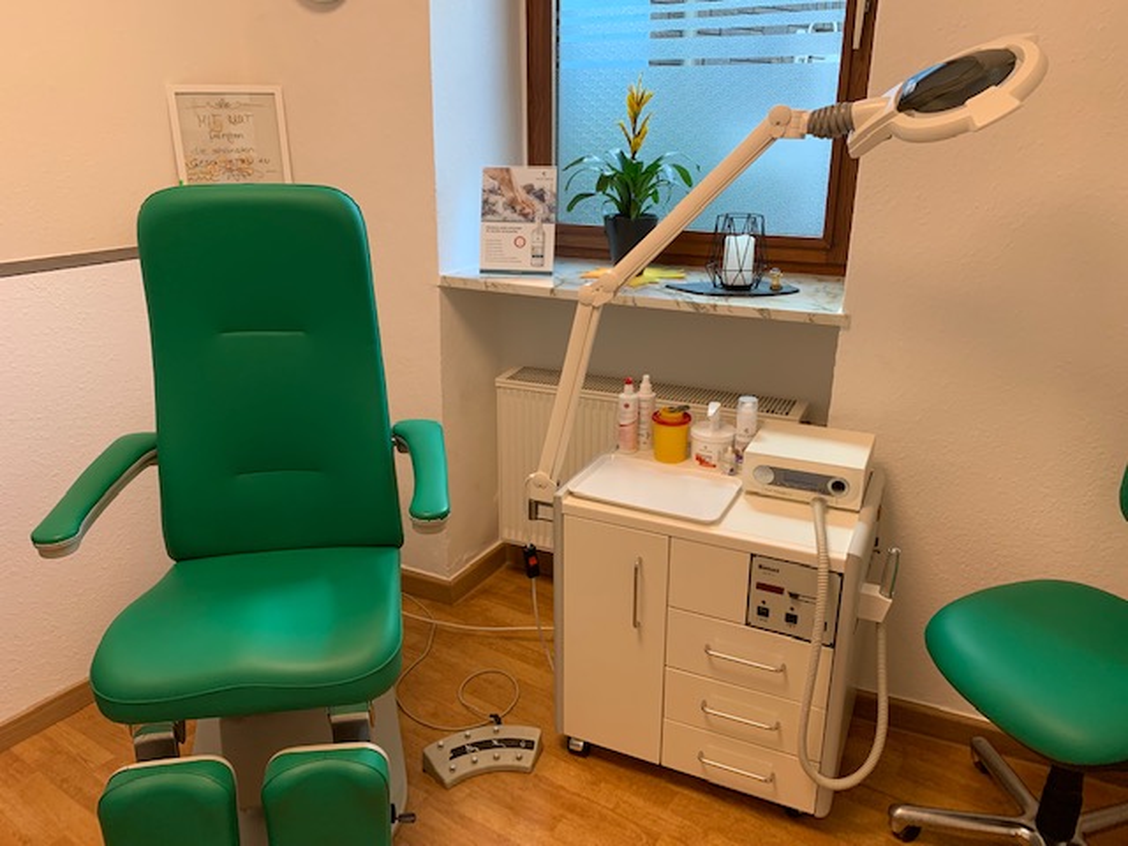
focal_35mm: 26
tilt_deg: -18.3
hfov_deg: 67.3
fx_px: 847
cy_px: 423
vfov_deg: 53.1
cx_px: 564
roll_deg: +0.6
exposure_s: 1/78
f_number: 1.8
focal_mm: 4.25
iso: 80
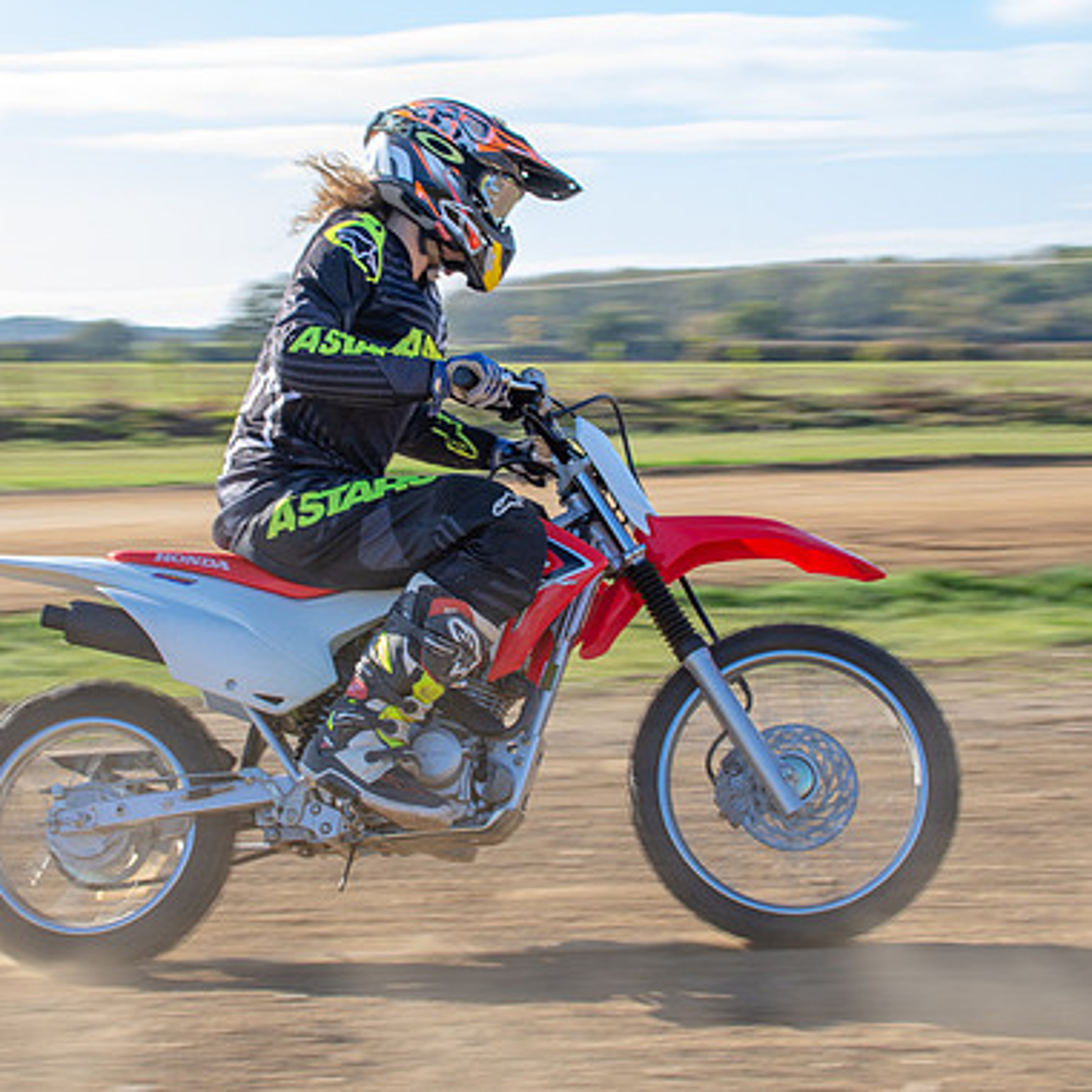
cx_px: 441
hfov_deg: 19.1
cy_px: 457
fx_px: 3248
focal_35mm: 91
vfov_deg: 19.1
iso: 200
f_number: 8
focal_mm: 38
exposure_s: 1/160
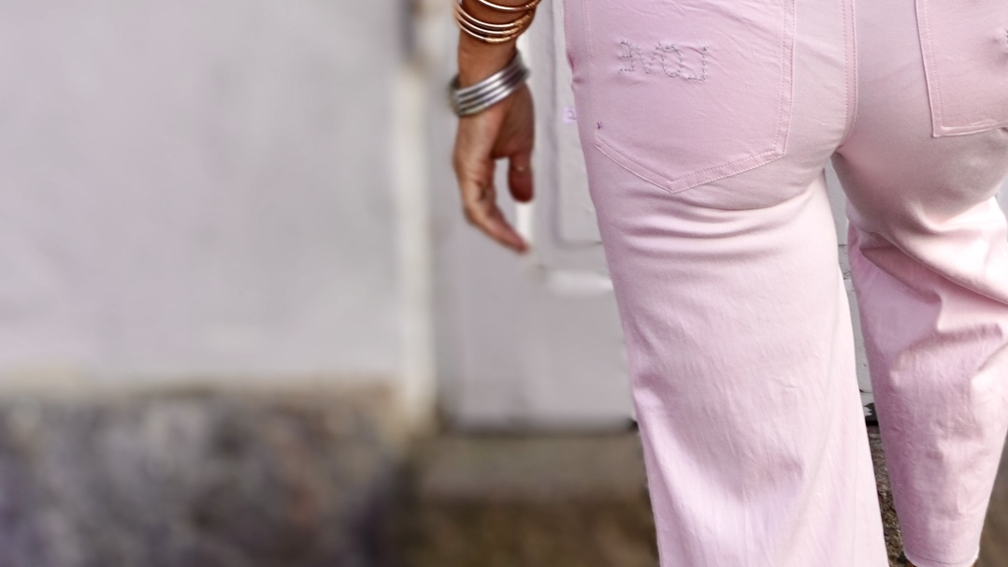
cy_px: 61
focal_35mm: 108
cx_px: 699
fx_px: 2893
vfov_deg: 11.1
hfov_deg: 19.7
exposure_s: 1/250
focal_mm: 29
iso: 100
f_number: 5.6
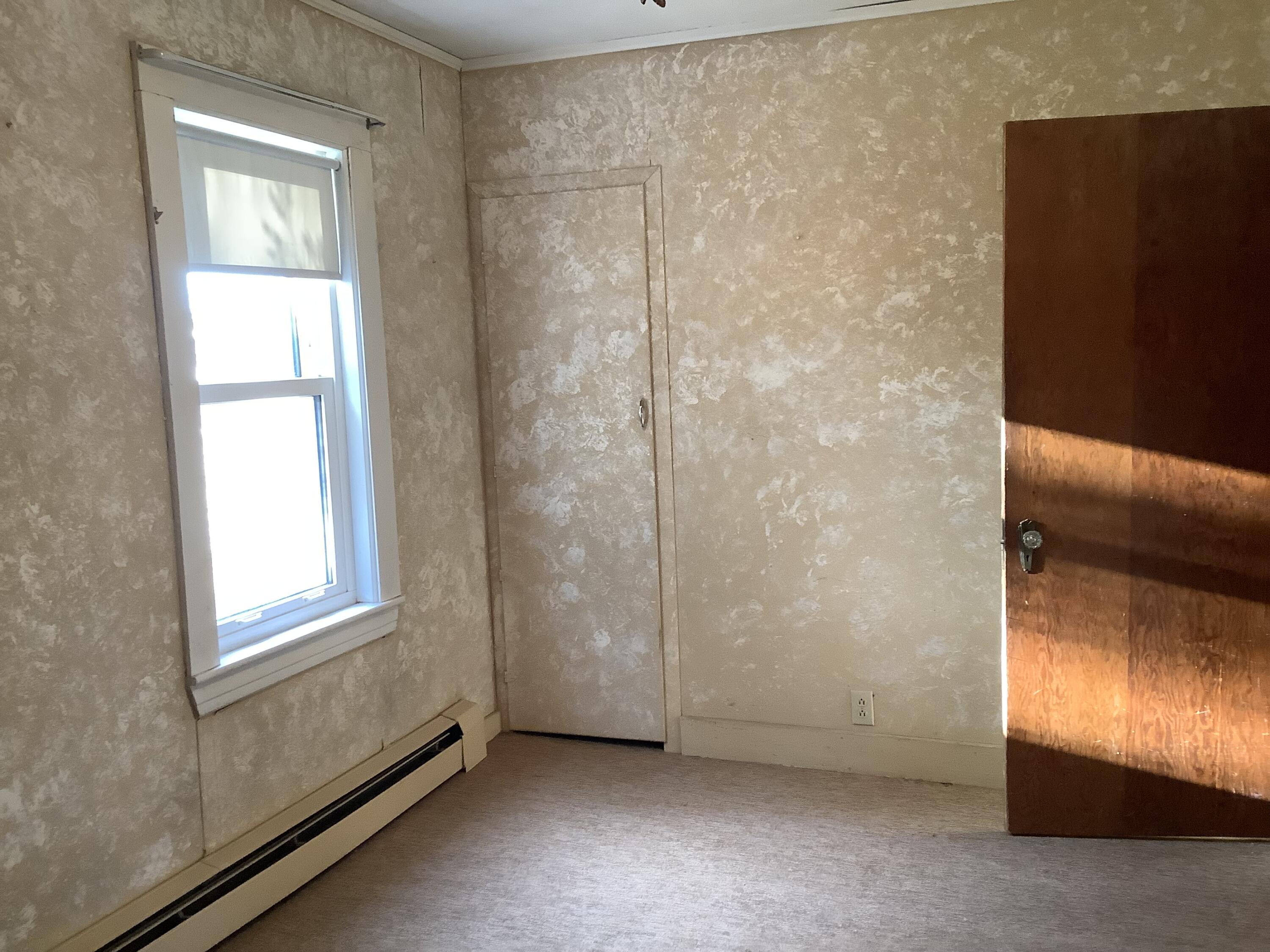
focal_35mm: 31
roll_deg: +0.8
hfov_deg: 58.4
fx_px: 1137
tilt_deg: -7.1
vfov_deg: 45.4
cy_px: 476
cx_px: 635
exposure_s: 1/60
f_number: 2.4
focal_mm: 3.3
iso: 200
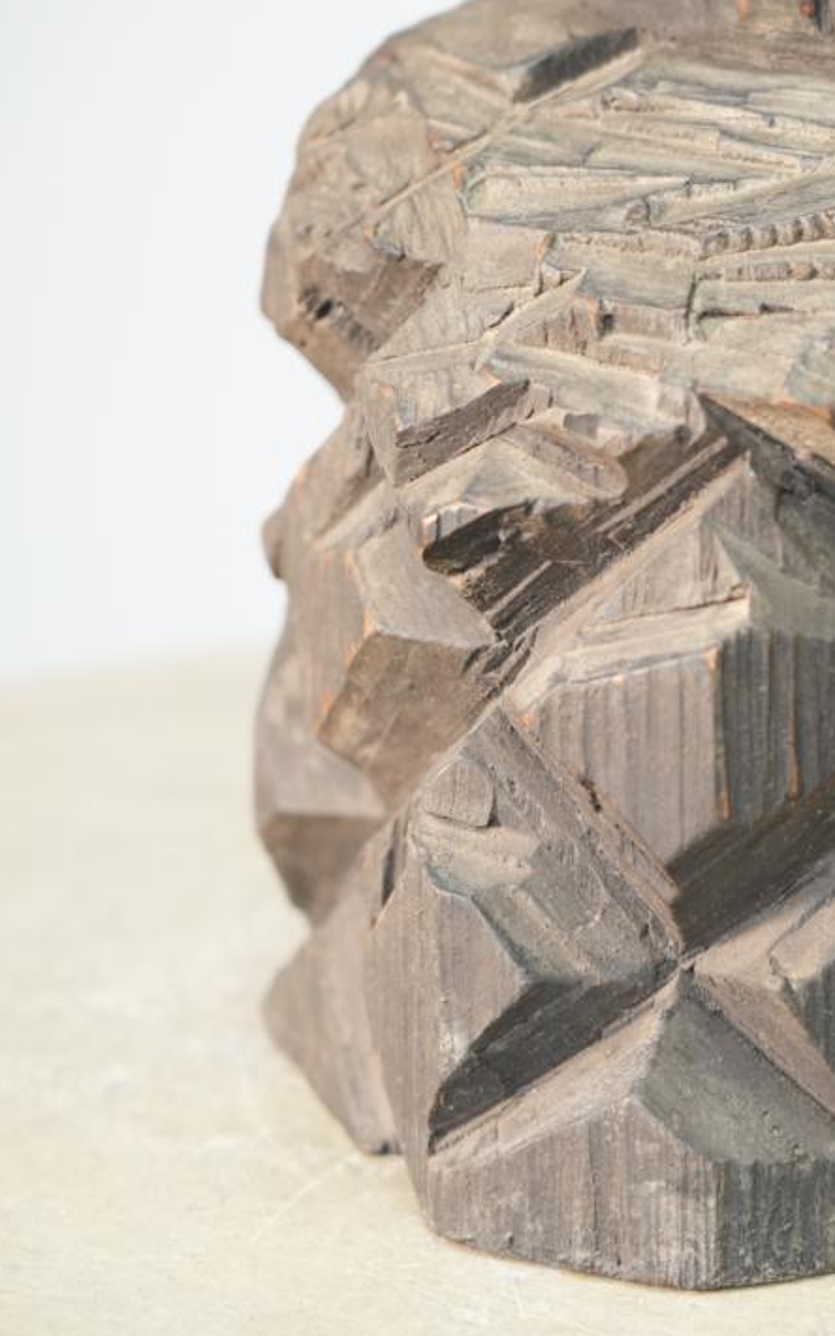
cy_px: 675
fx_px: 5095
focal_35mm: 140
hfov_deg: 9.3
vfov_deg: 14.9
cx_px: 811
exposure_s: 1/100
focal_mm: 90
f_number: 4
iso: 2500
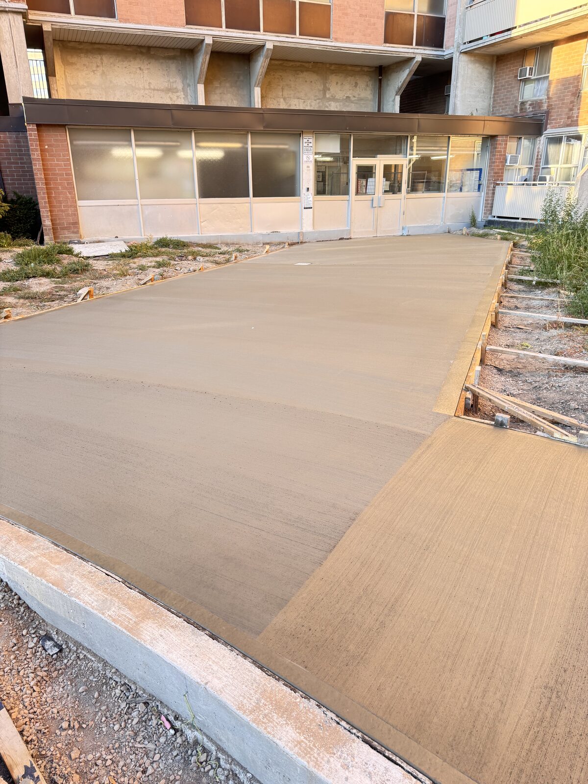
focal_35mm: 24
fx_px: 544
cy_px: 392
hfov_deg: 56.8
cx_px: 294
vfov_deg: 71.6
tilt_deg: -20.8
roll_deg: +1.2
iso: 100
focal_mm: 6.76
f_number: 1.78
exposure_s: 1/131
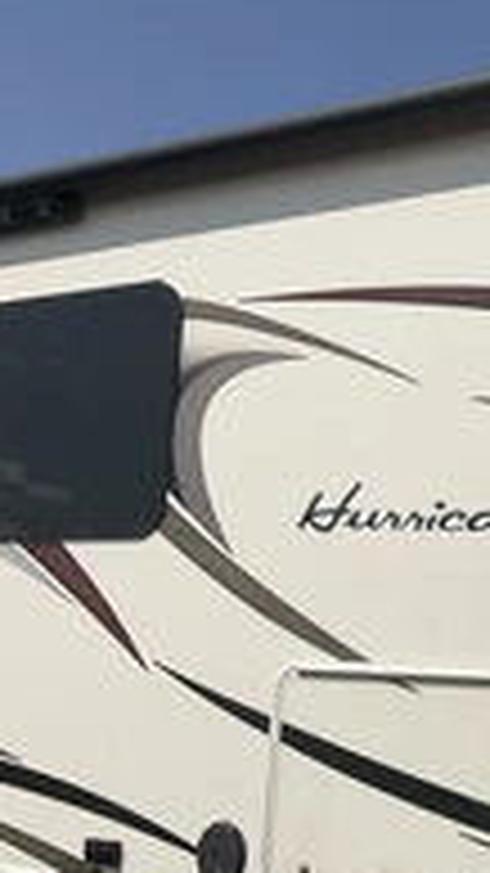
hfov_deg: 17.6
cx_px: 602
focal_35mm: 65
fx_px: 1503
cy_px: 644
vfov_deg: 31.8
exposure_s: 1/5814
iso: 25
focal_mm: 3
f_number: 1.8
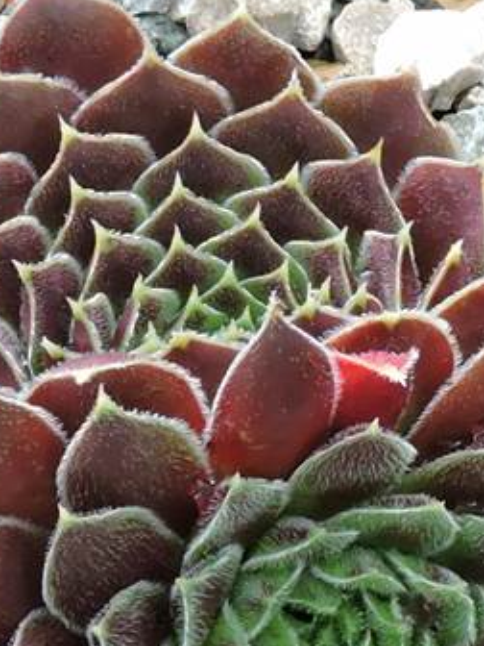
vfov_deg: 4.6
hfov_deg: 3.5
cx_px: 371
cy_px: 436
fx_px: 7979
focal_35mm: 428
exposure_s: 1/60
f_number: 5.3
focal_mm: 32.2
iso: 220
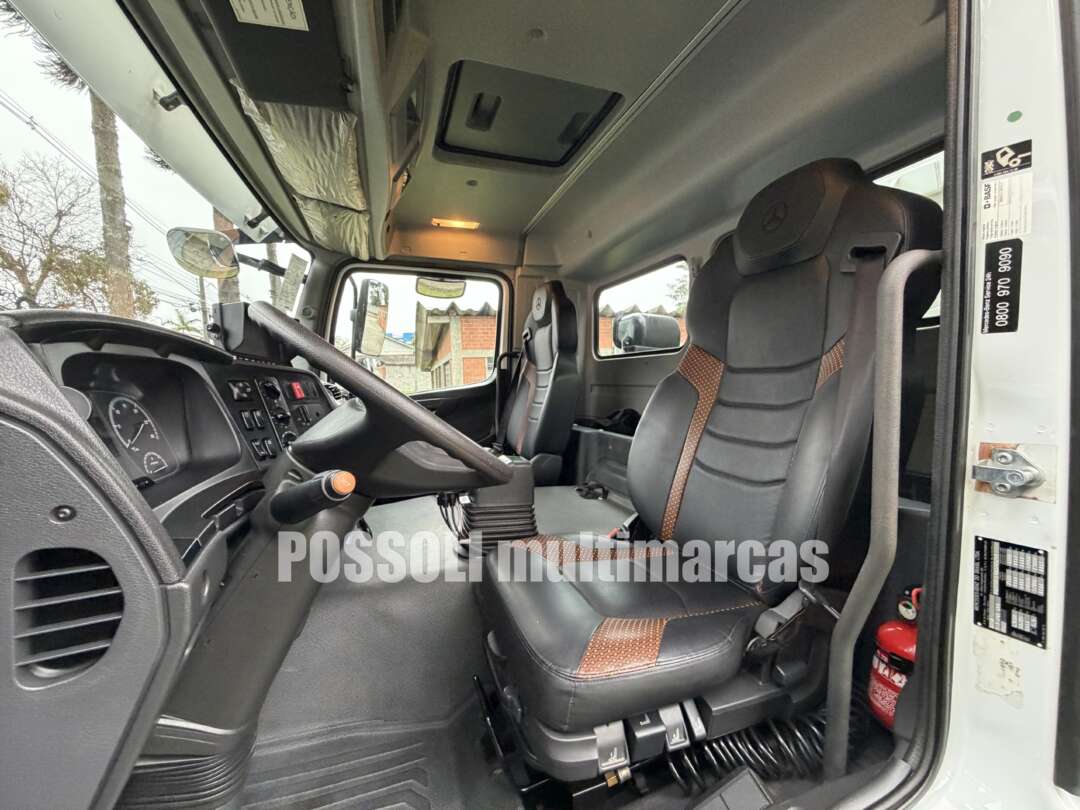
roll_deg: +1.8
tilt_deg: -3.6
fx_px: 437
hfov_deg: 102.1
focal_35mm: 14
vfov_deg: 85.7
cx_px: 540
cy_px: 405
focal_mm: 2.22
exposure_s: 1/60
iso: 320
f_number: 2.2
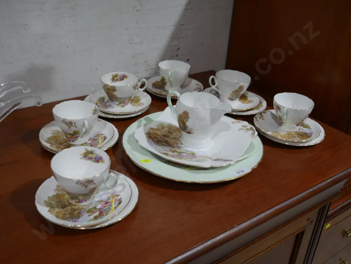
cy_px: 132
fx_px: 385
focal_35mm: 38
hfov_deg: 49.0
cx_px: 176
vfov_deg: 37.8
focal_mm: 19
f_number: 4.1
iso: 250
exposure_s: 1/60
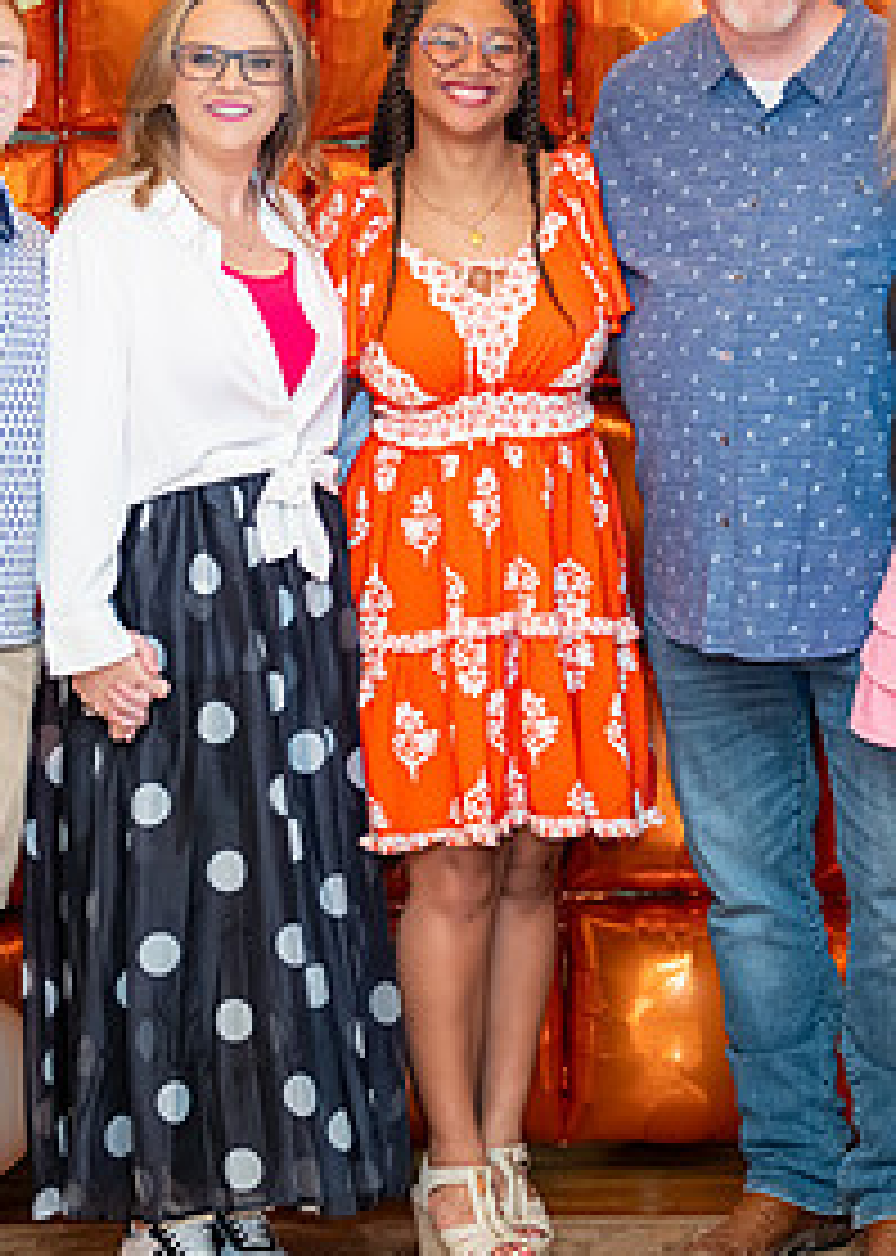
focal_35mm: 121
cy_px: 500
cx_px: 677
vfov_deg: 16.6
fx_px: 4315
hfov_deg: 11.8
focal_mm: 50
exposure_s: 1/400
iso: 1000
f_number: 1.2
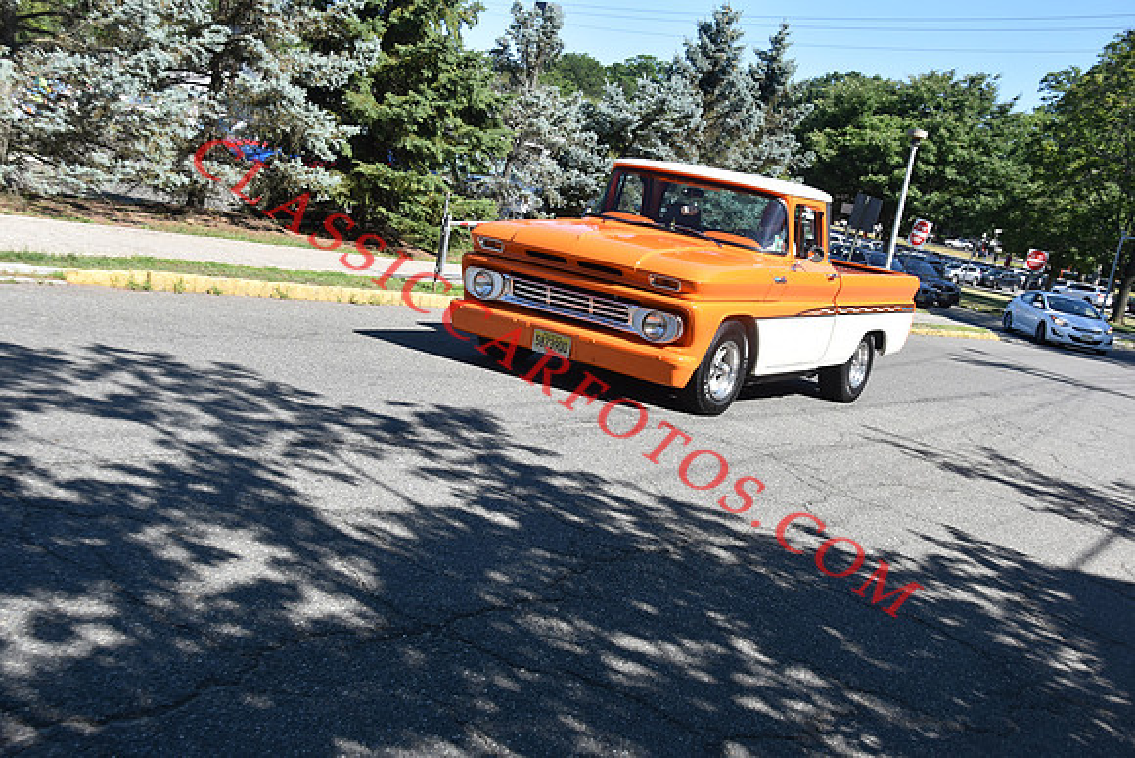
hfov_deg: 43.6
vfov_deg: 29.9
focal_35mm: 45
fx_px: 1419
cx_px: 568
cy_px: 379
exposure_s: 1/250
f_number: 8
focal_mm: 30
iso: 200
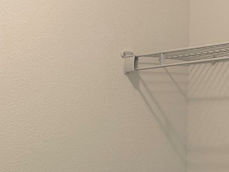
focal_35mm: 105
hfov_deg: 18.7
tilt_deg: -13.0
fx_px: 695
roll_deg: +0.7
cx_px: 78
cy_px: 305
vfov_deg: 12.9
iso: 80
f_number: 1.6
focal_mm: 5.1
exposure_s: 1/60
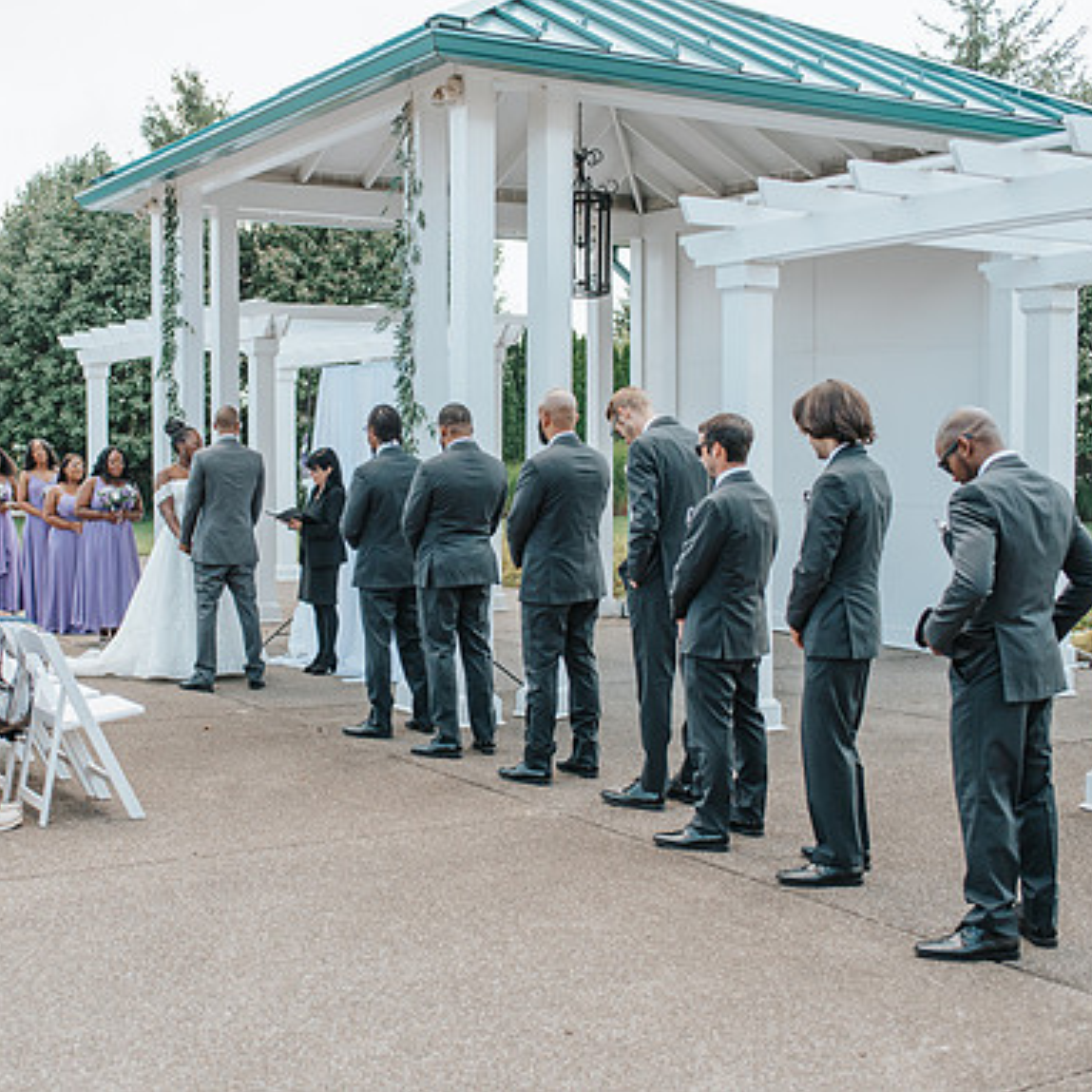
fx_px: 1606
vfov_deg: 37.6
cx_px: 408
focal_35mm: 45
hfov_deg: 37.3
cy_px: 543
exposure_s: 1/1250
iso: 560
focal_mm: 35
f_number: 3.2
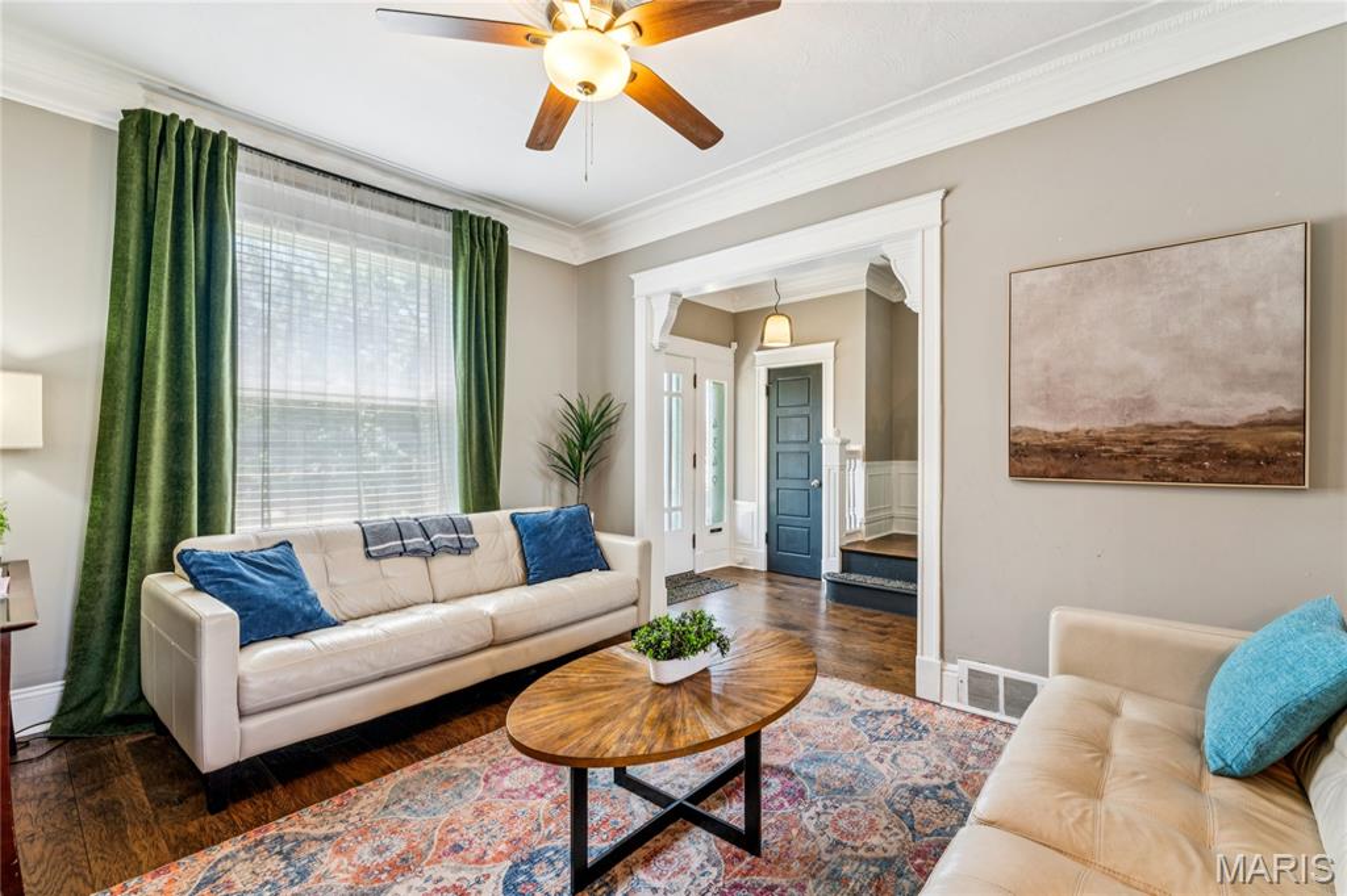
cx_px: 674
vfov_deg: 74.1
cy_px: 448
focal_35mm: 16
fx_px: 595
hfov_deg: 97.1
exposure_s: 1/5
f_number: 13
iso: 320
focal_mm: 15.9
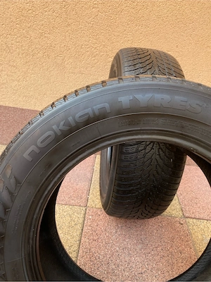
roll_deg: -7.5
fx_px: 211
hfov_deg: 53.1
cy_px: 141
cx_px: 106
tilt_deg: -29.0
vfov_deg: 67.3
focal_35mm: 26
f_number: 1.8
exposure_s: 1/121
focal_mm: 4.25
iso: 80
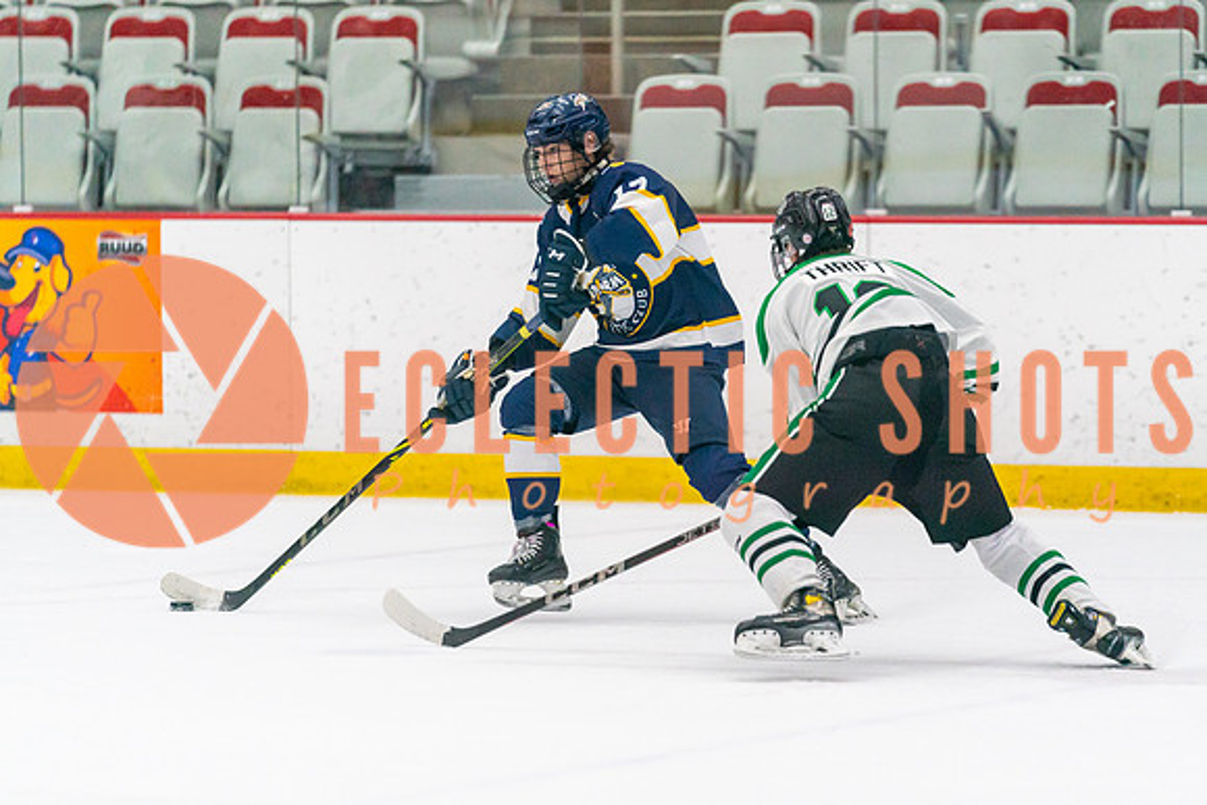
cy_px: 447
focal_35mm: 241
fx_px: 8068
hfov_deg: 8.6
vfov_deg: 5.7
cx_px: 702
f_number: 2.8
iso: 3200
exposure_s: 1/1250
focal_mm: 200
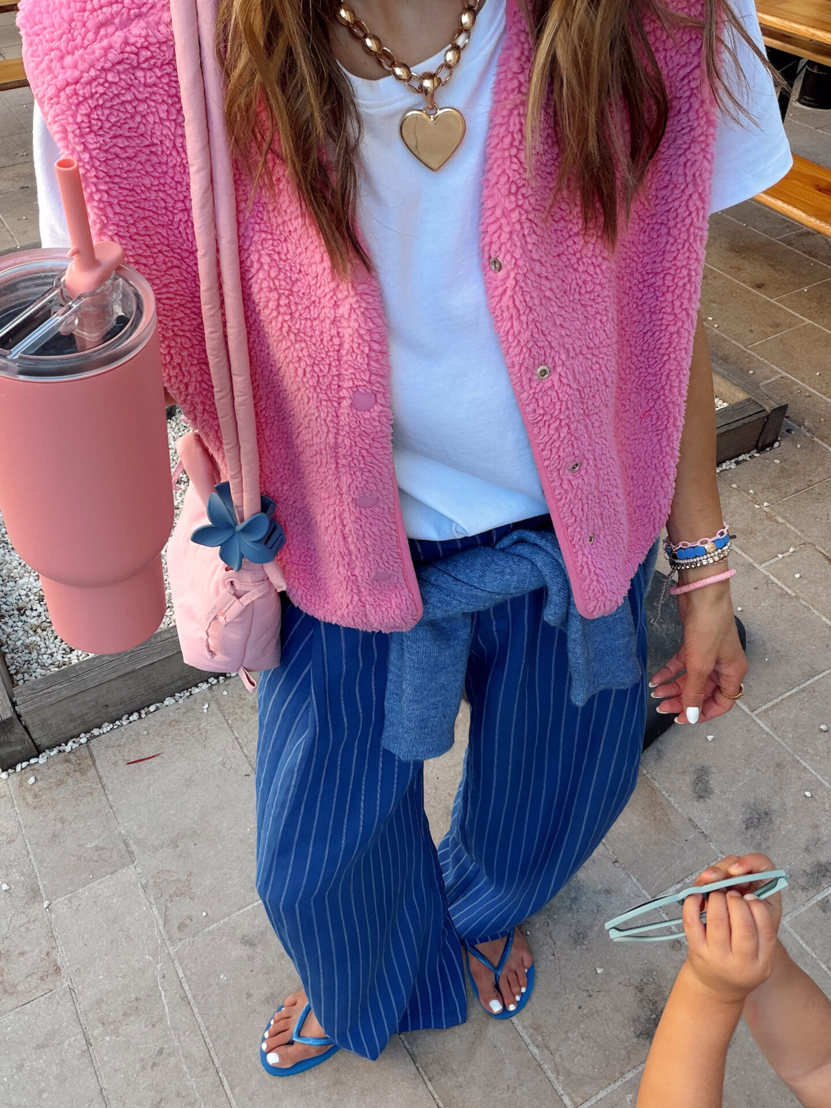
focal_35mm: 30
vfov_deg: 60.0
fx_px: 960
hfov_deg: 46.8
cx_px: 416
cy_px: 554
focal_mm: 2.71
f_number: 1.9
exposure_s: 1/121
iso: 20
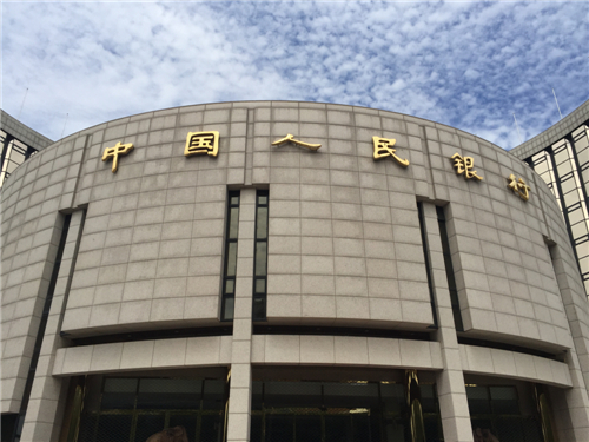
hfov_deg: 61.7
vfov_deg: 48.2
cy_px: 221
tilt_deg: +28.3
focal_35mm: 29
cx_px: 294
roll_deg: -1.8
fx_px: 493
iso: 32
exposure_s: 1/3968
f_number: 2.2
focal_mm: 4.15
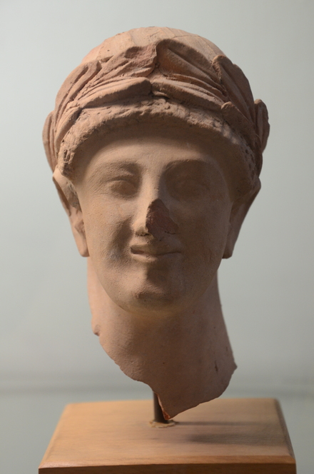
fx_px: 1222
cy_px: 237
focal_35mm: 93
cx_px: 157
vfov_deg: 21.9
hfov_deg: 14.6
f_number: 5
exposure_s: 1/50
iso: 1000
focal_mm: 62
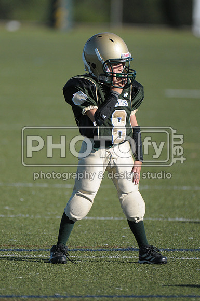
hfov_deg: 2.3
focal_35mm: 600
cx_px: 100
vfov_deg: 3.4
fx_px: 5015
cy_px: 150
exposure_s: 1/4000
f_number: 4
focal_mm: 400
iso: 640
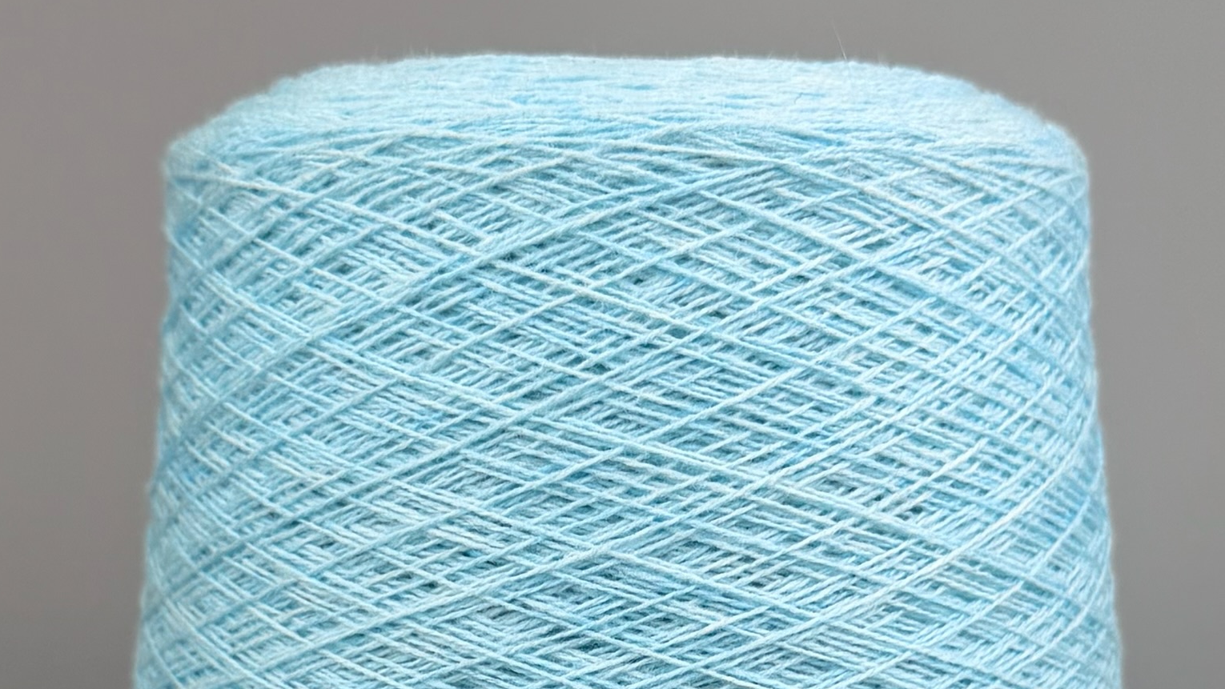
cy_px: 784
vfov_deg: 29.8
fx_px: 1137
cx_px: 611
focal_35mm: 35
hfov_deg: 56.6
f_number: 1.78
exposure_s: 1/1385
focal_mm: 6.76
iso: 80
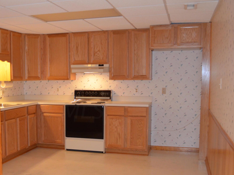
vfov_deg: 32.7
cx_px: 64
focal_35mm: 44
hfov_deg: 41.9
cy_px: 110
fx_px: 297
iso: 1250
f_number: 3.5
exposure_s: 1/60
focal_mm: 18
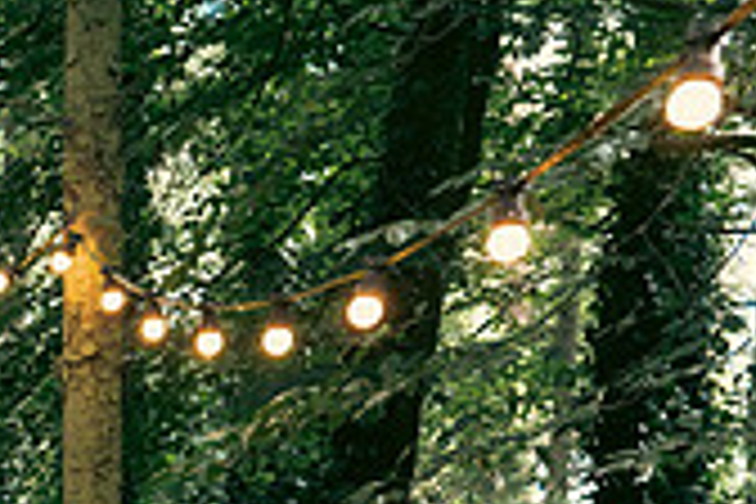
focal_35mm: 100
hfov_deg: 17.8
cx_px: -450
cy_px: 830
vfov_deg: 12.7
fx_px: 2100
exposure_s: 1/250
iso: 800
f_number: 3.5
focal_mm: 29
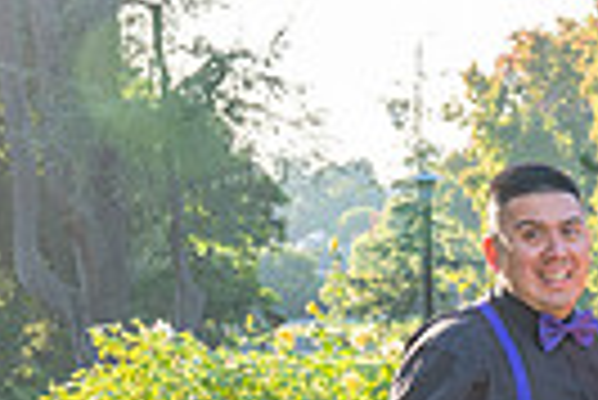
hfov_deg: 12.9
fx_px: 2395
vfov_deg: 9.4
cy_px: 542
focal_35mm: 144
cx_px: 1084
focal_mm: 33
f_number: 5.6
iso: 200
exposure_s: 1/200
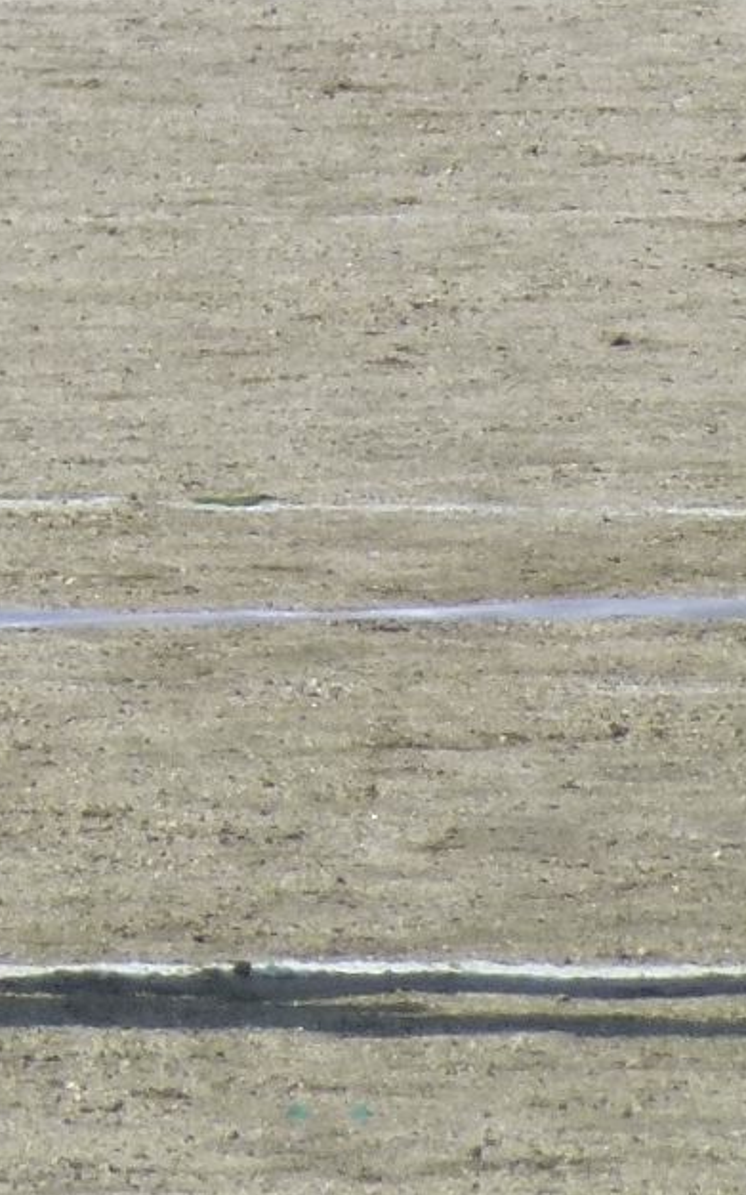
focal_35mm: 1317
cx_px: -733
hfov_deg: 1.0
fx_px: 42861
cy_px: 111
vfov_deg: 1.6
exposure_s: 1/1000
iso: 160
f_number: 5.7
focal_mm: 54.5
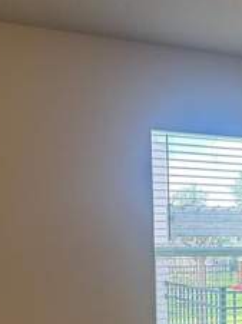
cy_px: 317
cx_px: 229
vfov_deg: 27.1
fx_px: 635
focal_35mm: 68
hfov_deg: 21.0
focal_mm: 6.76
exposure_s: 1/120
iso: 125
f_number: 1.78
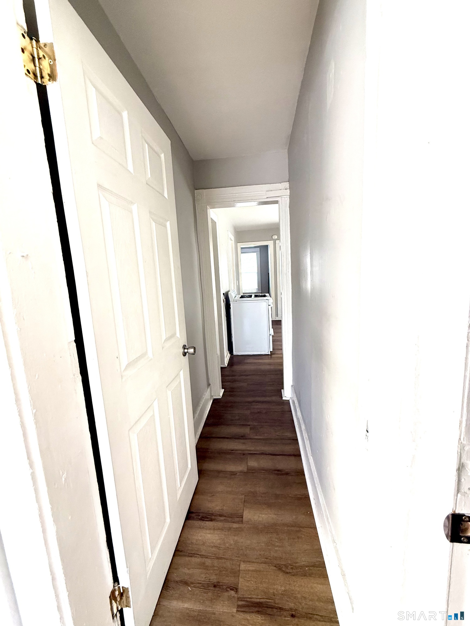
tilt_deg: -8.8
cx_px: 235
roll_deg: +1.2
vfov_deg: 102.1
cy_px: 313
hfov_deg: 85.7
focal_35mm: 14
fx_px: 253
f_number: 2.2
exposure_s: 1/99
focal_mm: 2.22
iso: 320
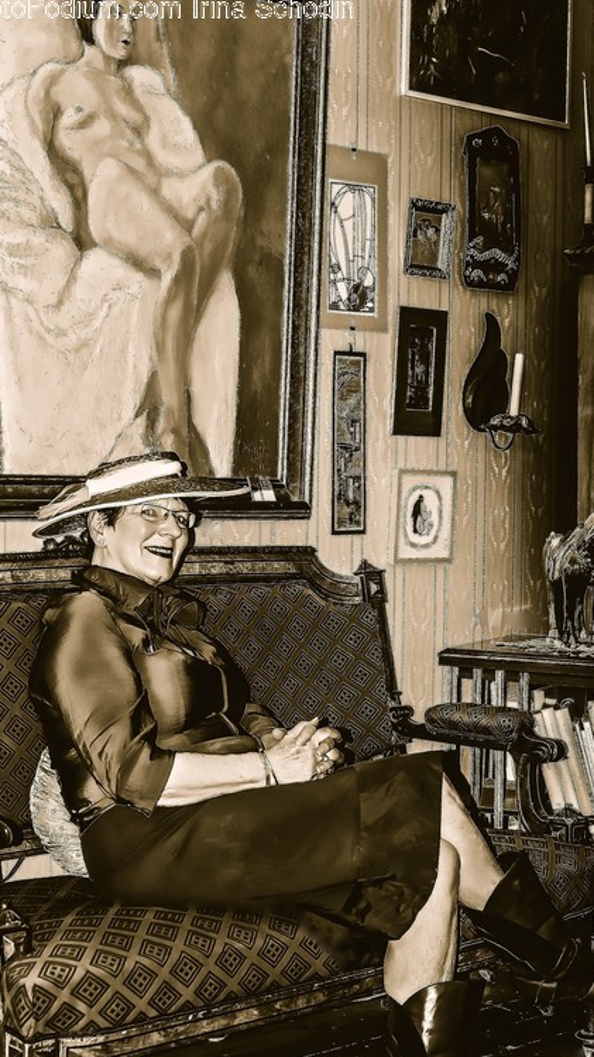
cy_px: 610
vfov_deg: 33.3
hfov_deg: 19.1
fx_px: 1765
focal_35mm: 63
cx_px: 248
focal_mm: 50
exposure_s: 1/60
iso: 400
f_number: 5
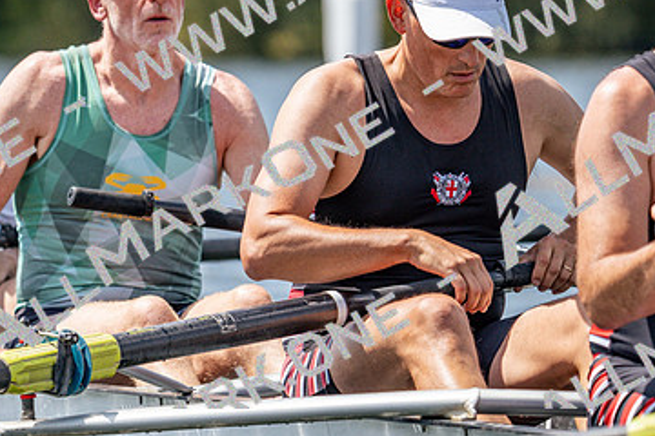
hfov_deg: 3.7
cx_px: 340
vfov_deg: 2.5
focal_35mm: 554
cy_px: 97
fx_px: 10079
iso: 400
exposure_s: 1/2000
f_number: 6.3
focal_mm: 344
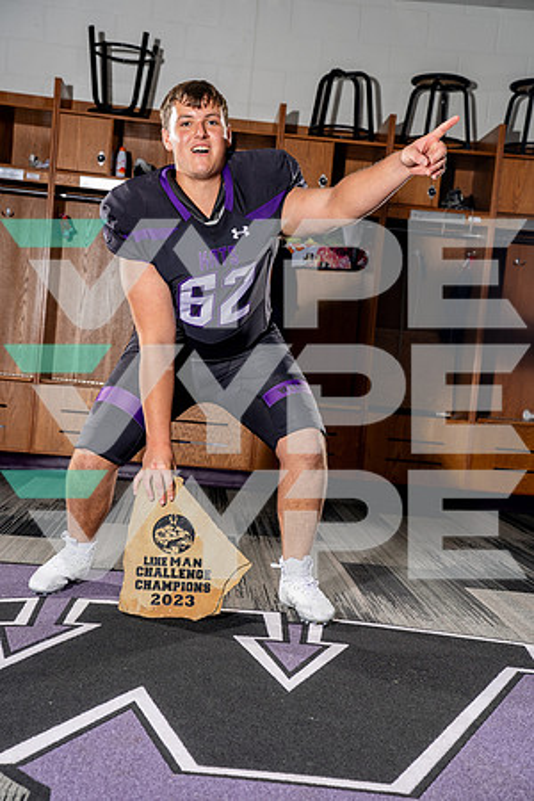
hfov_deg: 24.2
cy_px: 400
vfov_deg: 35.6
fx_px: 1246
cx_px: 267
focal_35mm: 56
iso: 100
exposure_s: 1/250
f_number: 5.6
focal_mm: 56
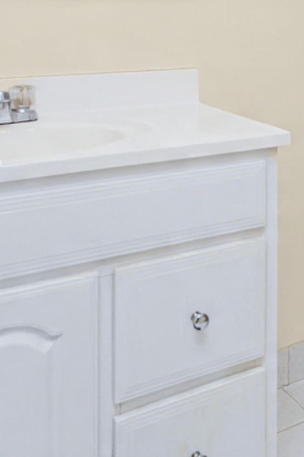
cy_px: 26
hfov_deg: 26.0
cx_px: 307
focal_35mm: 49
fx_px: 621
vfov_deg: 37.1
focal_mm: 16
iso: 50
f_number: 4.5
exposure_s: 1/40
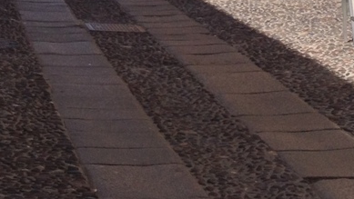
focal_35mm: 157
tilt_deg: +3.4
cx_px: 138
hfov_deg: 13.7
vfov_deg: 7.2
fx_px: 1474
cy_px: -286
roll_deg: +0.0
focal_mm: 4.28
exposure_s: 1/1972
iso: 50
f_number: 2.4
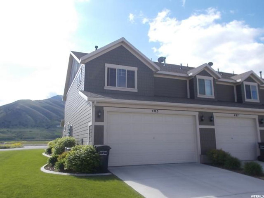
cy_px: 99
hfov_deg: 60.0
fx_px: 229
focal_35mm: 30
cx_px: 132
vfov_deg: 46.8
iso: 80
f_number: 8.6
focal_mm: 5.3
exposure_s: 1/100
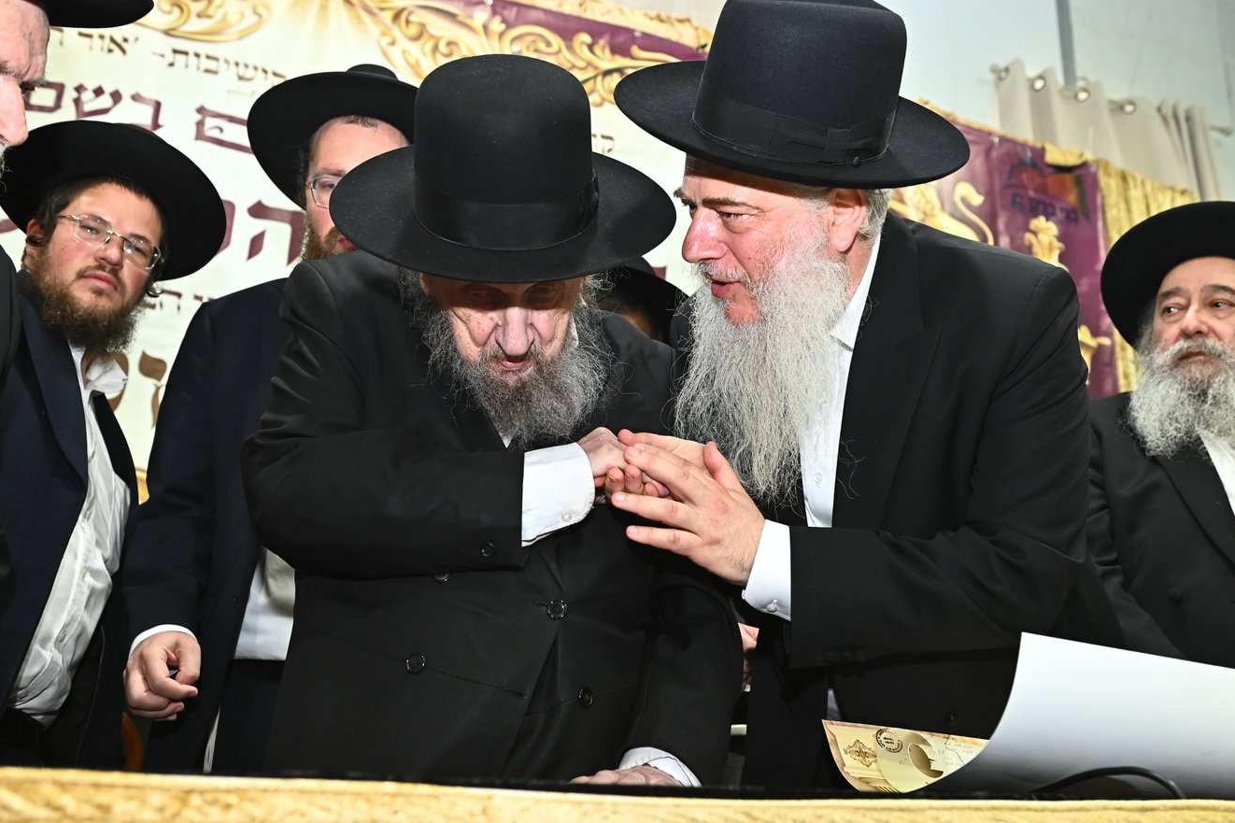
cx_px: 640
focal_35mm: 36
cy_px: 423
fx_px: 1235
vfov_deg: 36.9
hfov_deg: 53.1
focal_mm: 34
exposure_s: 1/200
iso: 1600
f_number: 4.5
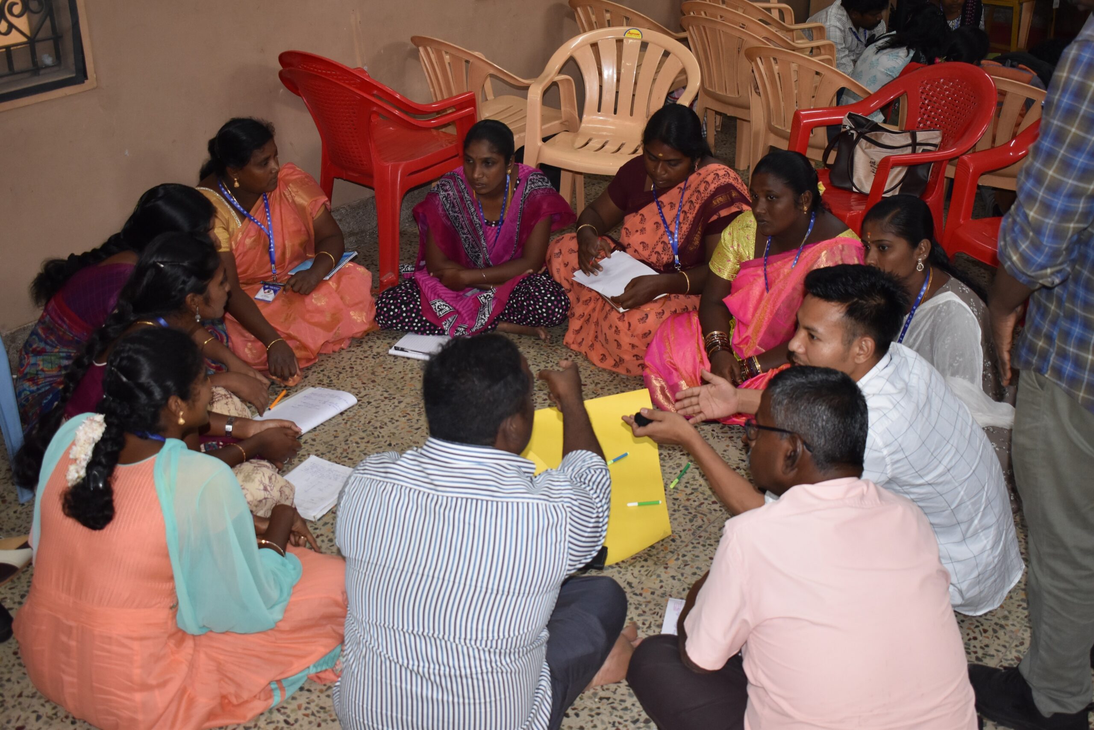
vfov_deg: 33.0
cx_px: 547
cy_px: 365
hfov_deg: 47.9
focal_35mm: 40
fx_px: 1231
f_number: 4
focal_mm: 27
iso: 1000
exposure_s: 1/60
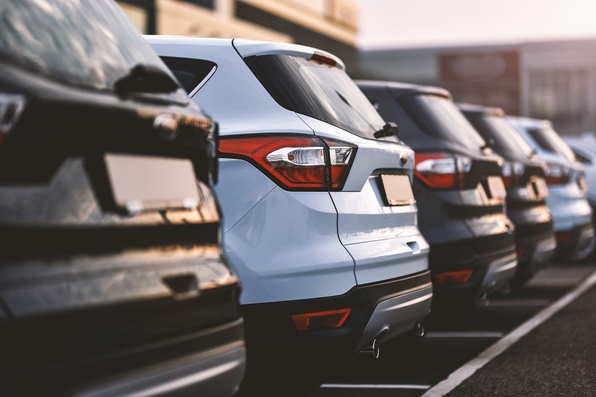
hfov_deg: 23.9
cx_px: 298
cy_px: 198
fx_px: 1407
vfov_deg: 16.1
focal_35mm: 85
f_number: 1.4
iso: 100
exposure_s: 1/4000
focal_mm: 85
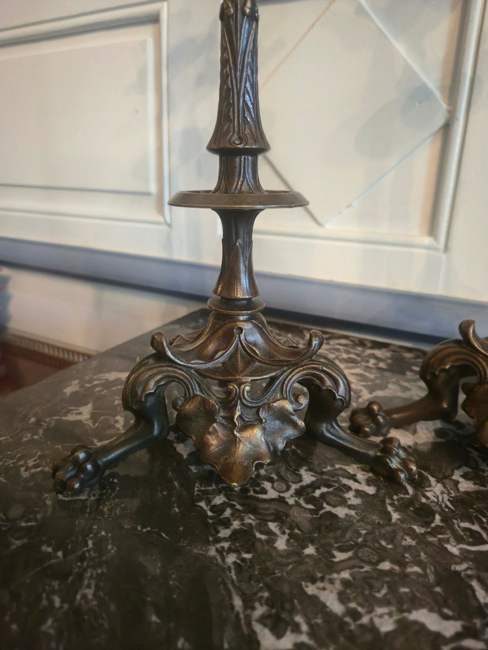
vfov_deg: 73.9
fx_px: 432
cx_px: 244
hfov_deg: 58.9
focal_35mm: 23
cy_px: 325
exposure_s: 1/33.3
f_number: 1.8
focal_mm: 5.4
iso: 640
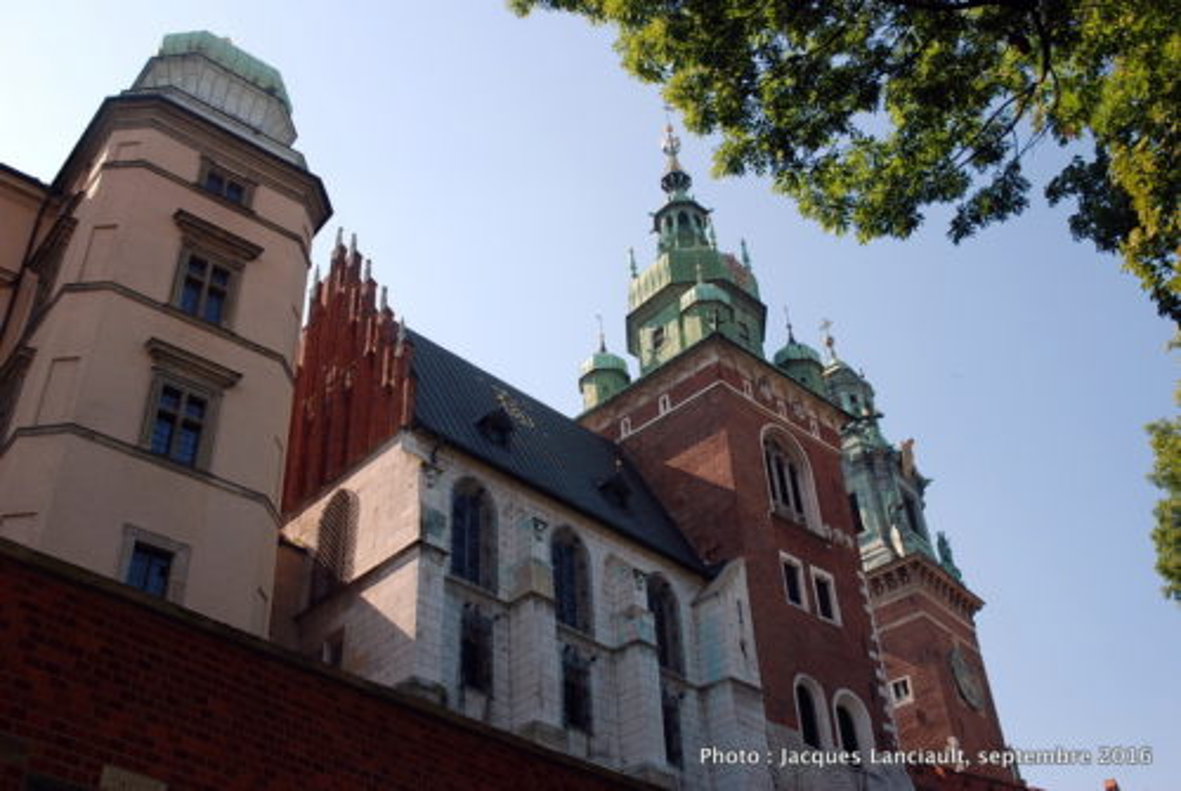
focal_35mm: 38
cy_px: 396
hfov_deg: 51.2
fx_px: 1232
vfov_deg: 35.6
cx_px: 590
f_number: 7.1
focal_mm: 25
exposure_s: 1/200
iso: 100
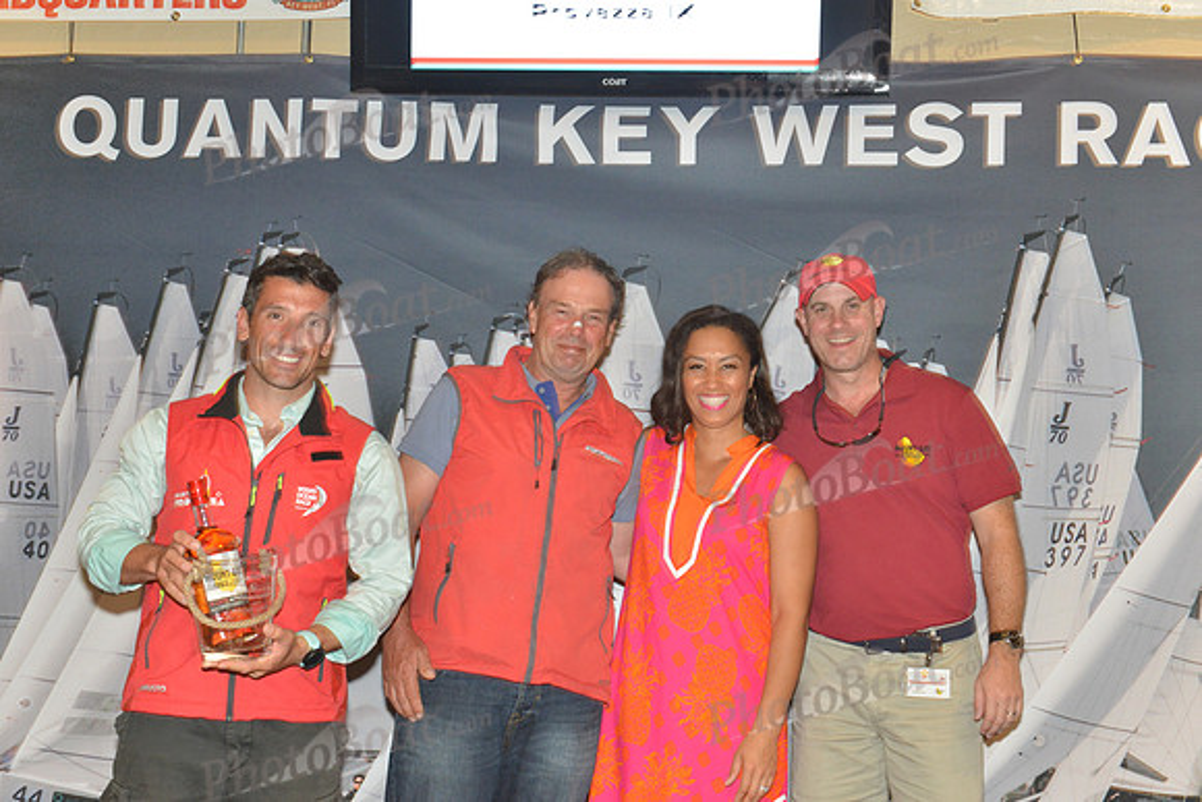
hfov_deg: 34.5
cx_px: 601
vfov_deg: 23.4
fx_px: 1937
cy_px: 401
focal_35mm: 58
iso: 3200
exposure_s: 1/15
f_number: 9
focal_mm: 58
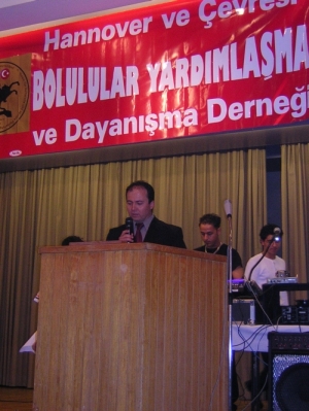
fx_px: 689
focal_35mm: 58
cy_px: 206
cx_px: 154
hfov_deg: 25.3
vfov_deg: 33.2
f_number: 3.3
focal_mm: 7.6
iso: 400
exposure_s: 1/60.1
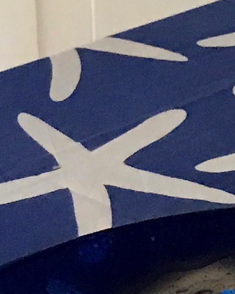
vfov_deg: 10.3
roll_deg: -2.5
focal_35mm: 185
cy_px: -21
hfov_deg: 8.1
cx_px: 416
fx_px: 1608
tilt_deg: -19.4
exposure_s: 1/13
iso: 100
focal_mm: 3.99
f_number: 1.8
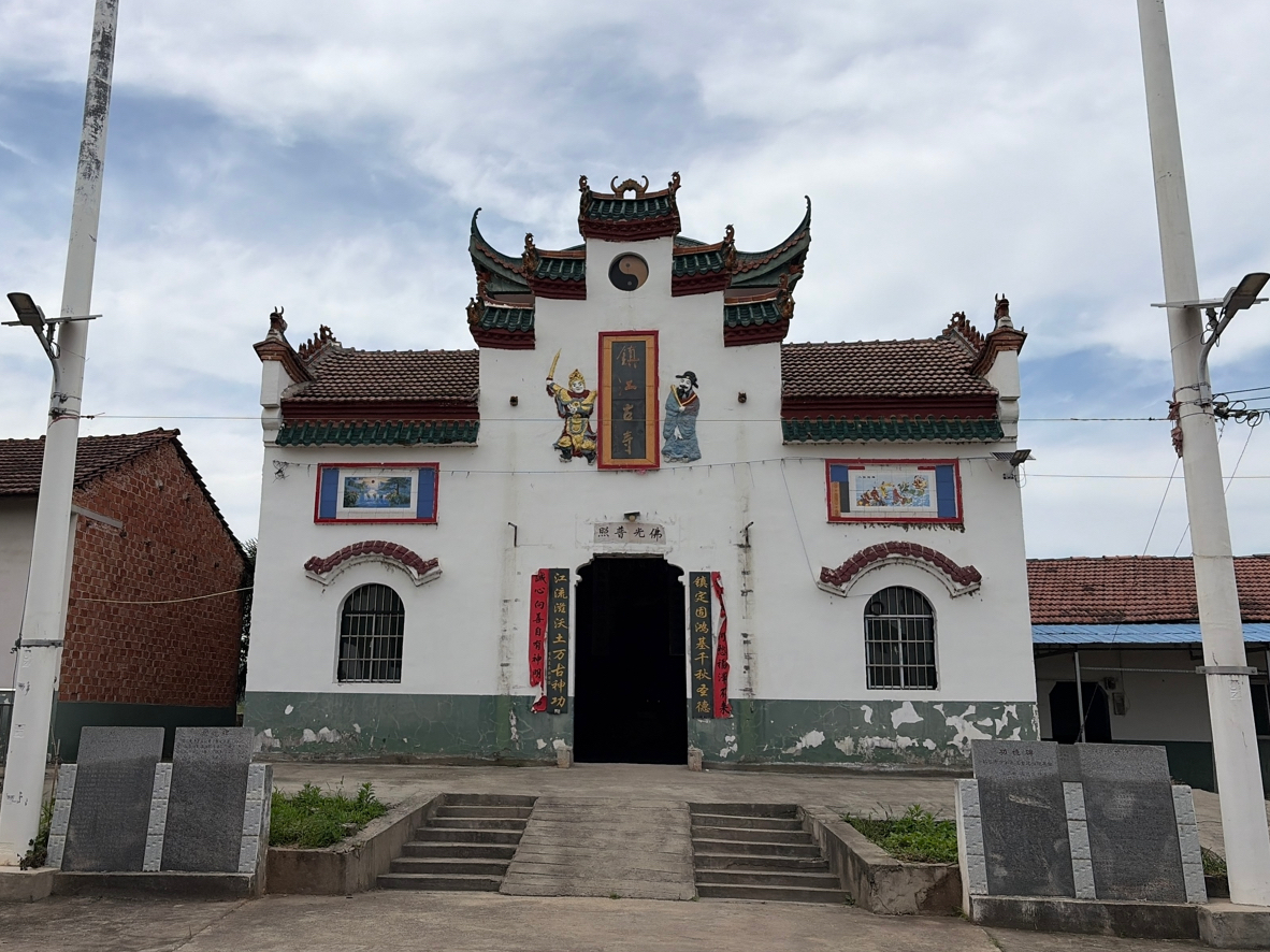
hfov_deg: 55.3
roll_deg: -0.5
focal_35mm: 33
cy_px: 416
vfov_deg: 42.8
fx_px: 1210
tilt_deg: +14.5
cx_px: 574
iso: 64
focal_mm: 5.96
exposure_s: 1/7813
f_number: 1.6
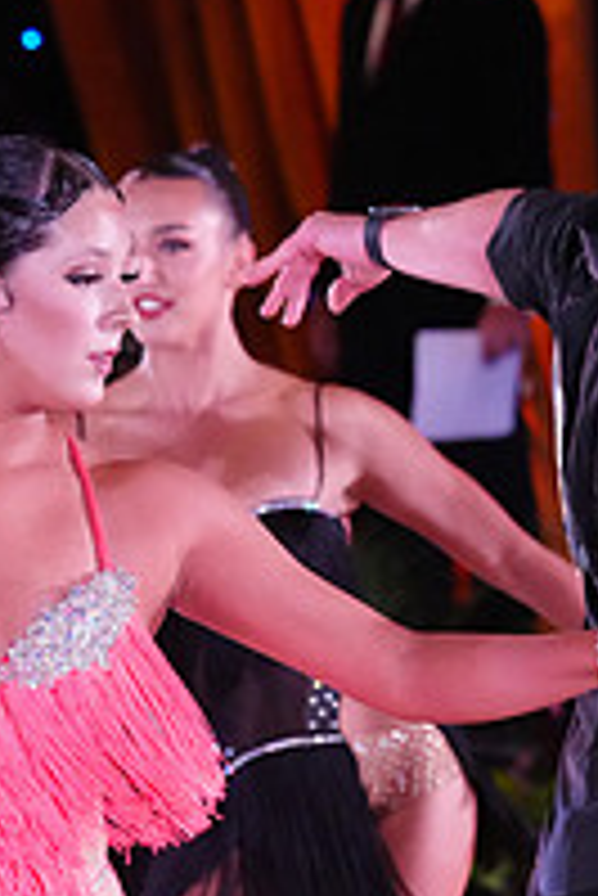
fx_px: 9352
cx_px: 519
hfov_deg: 3.7
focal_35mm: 376
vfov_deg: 5.4
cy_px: 1130
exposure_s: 1/400
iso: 8000
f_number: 5
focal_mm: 129
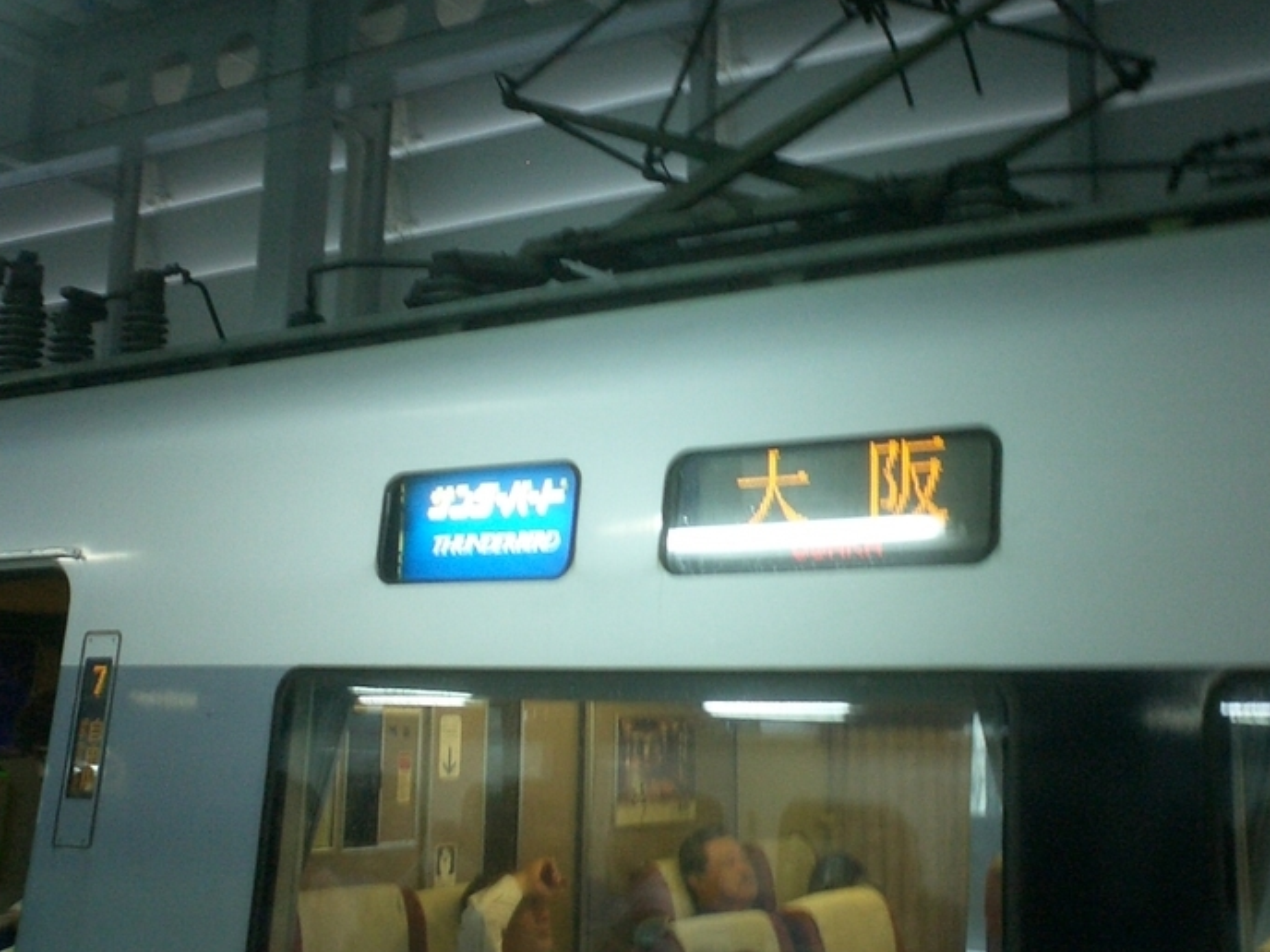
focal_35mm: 43
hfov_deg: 43.8
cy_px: 443
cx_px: 674
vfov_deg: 33.6
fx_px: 1578
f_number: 3.5
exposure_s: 1/15
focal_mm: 5.6
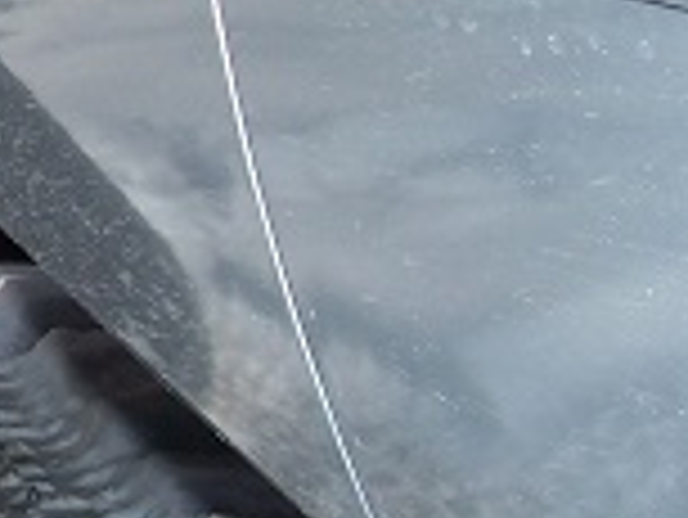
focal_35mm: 128
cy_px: 32
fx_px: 2546
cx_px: -351
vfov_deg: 11.5
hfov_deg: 14.4
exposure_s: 1/1000
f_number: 5.6
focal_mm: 5.6
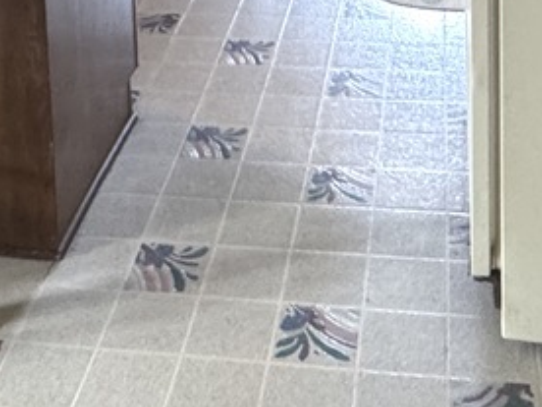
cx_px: 265
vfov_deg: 16.5
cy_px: -350
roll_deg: +2.2
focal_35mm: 73
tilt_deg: -5.6
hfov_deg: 26.7
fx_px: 1143
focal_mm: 2.22
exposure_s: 1/60
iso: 640
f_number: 2.2
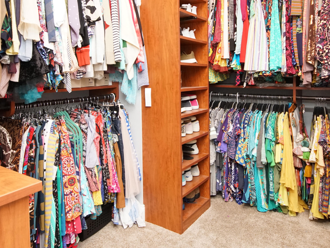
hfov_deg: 67.2
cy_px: 83
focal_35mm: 26
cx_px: 180
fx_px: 248
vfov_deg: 52.1
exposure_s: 1/60
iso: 2500
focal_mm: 12
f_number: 4.5
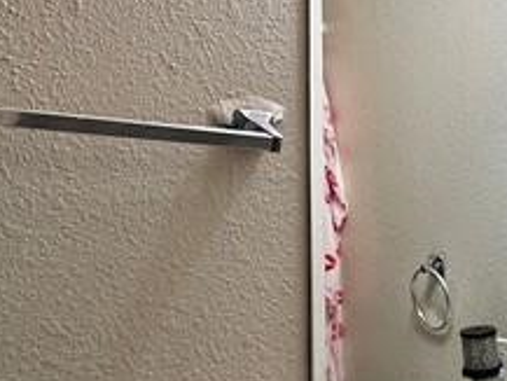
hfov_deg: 28.1
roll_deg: -0.8
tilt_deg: -3.2
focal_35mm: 66
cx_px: 470
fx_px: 967
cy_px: 259
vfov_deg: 22.2
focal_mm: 2.22
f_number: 2.2
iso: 80
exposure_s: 1/120
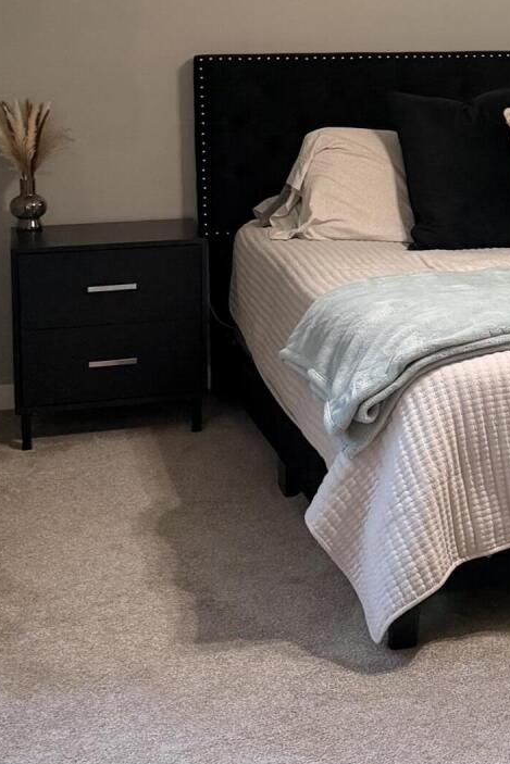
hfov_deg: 18.3
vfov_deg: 27.7
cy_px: 128
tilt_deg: -5.7
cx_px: 592
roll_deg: -1.3
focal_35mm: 71
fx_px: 1508
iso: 250
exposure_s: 1/60
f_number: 1.78
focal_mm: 6.76
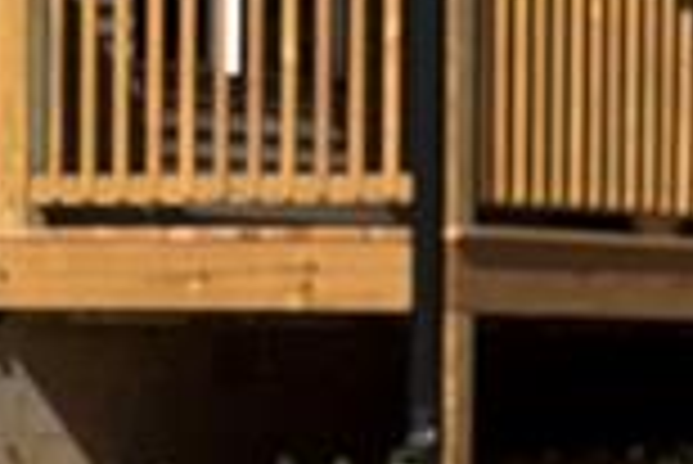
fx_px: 6378
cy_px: 108
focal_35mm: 331
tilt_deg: +3.4
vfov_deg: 4.2
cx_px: 212
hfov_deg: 6.2
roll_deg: +1.3
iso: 80
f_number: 1.78
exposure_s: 1/11364
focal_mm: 6.76
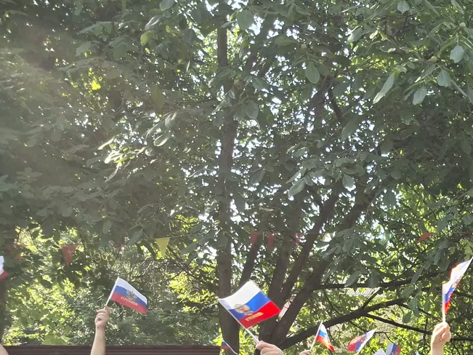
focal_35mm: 53
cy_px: 390
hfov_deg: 32.7
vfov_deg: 25.5
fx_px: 724
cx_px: 490
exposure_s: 1/363
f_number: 1.8
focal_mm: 5.54
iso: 50
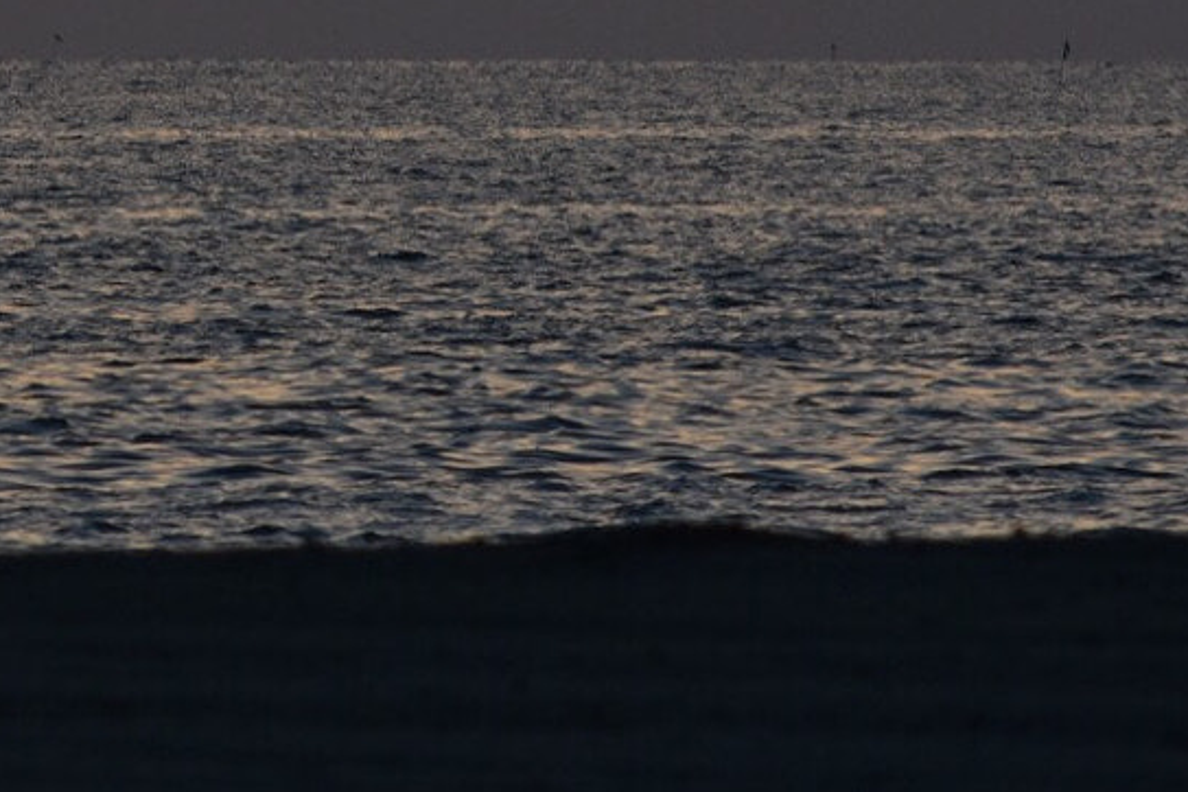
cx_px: -164
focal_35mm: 1325
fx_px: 43722
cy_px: 73
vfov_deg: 1.0
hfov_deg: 1.6
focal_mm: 300
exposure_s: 1/400
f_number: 7.1
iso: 200
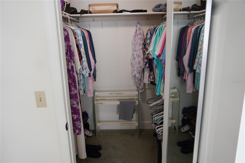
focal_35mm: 27
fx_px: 184
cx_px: 122
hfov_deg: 67.4
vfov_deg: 47.9
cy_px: 82
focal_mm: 18
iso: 400
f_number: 3.5
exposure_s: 1/30
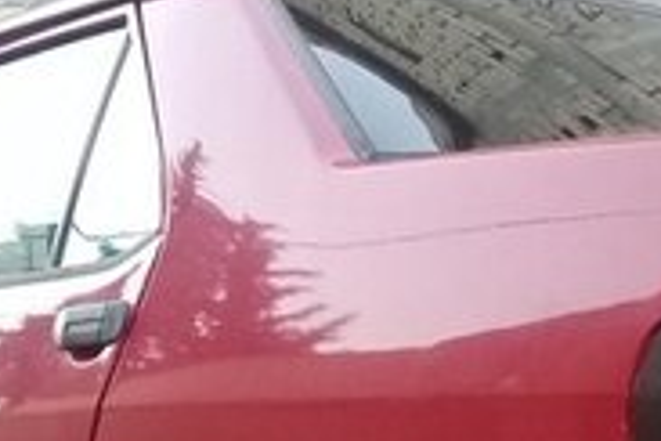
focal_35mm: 116
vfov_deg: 11.5
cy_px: 569
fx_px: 2130
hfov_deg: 17.6
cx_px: 383
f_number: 2.2
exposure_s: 1/33
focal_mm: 3.3
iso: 160
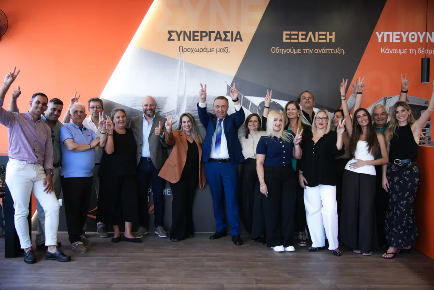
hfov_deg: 54.4
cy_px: 145
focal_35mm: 35
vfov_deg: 37.9
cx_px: 217
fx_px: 422
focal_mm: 35
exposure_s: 1/200
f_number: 10
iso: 3200
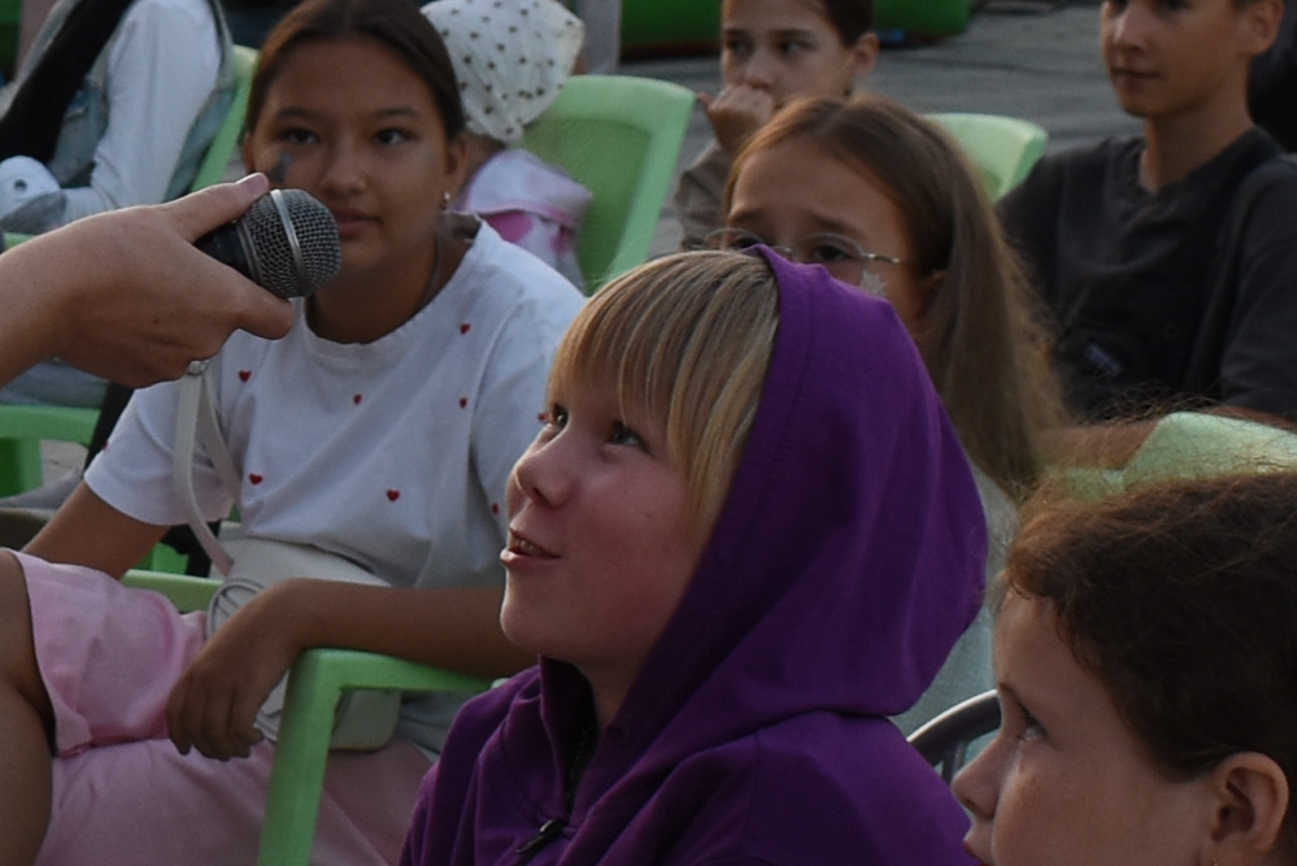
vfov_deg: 8.8
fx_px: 5595
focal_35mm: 155
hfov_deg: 12.8
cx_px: -323
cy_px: 571
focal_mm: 23
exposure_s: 1/125
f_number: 5.6
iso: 400
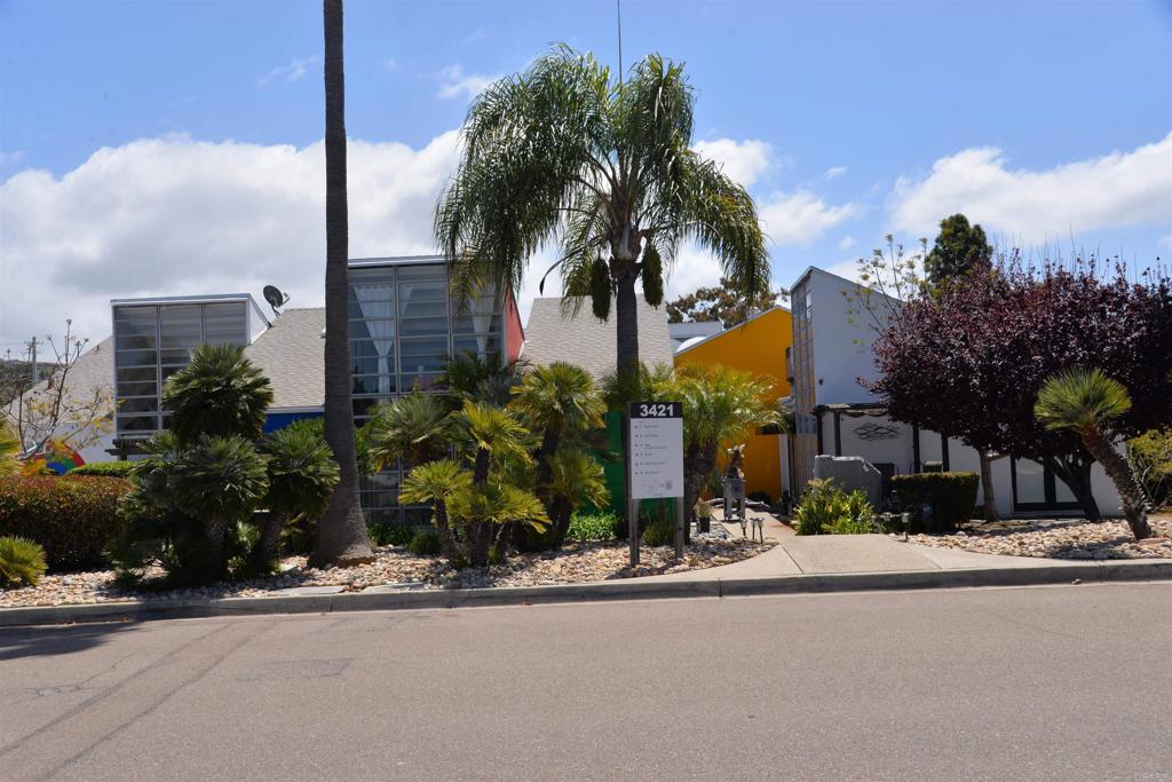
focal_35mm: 32
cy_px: 391
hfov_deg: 58.7
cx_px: 586
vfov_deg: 41.1
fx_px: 1042
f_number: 10
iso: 100
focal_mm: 32
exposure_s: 1/200
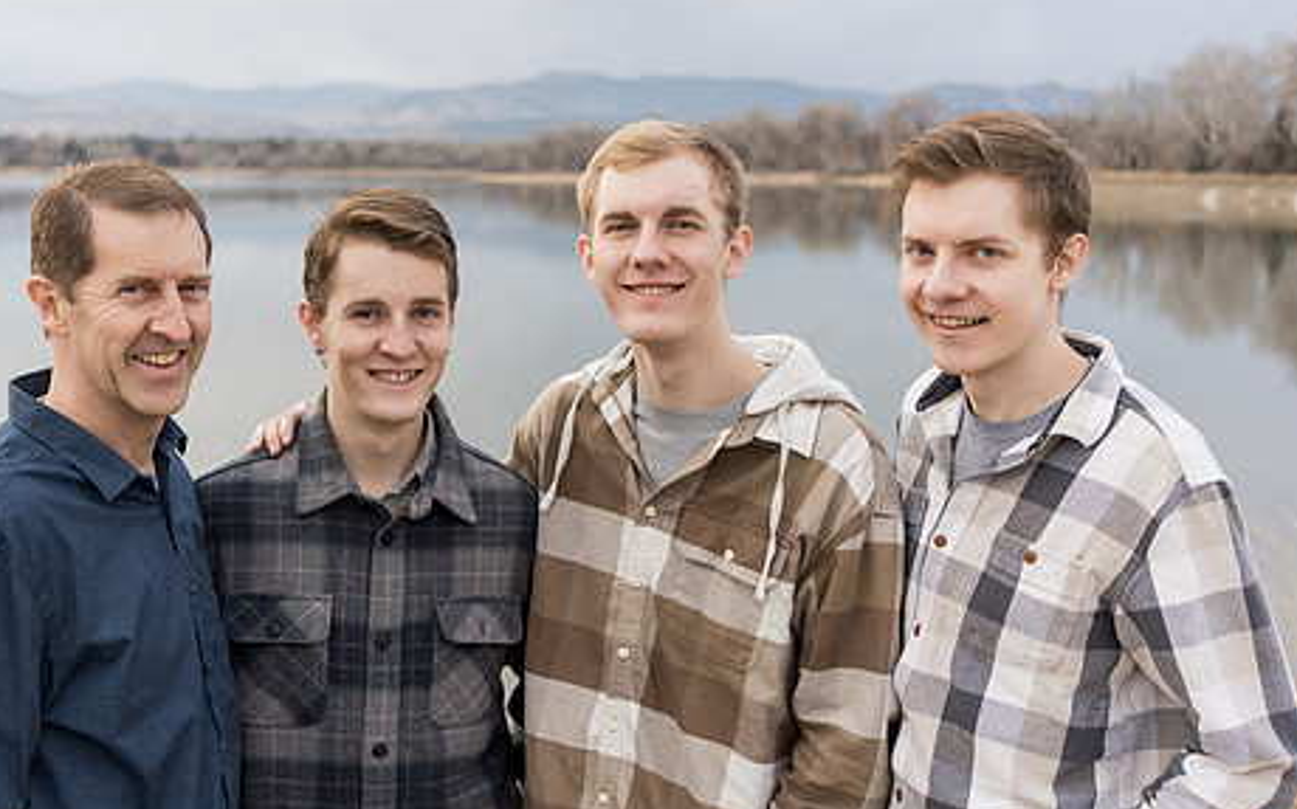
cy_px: 396
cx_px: 533
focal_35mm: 45
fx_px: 1590
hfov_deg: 44.2
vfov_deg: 28.6
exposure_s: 1/320
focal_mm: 35
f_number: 2.8
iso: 200
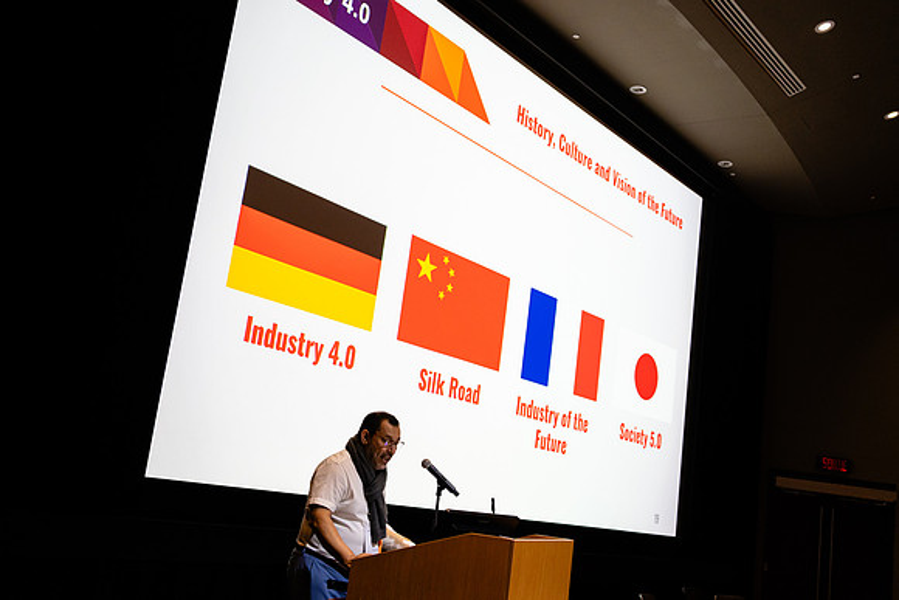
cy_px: 300
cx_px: 450
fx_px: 874
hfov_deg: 54.4
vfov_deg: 37.9
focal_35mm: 35
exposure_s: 1/250
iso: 4000
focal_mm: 35
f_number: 2.8
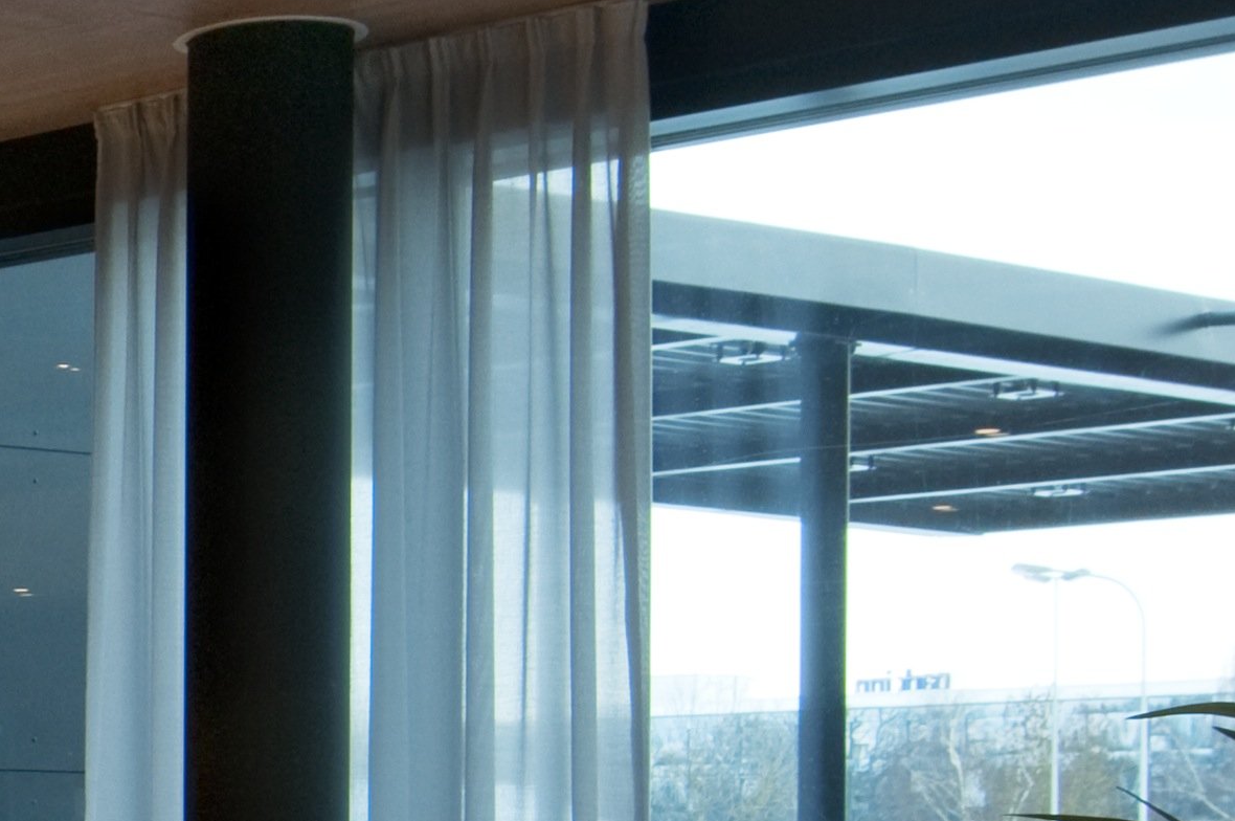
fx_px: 3735
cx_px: -940
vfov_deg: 12.2
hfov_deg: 16.1
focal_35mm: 109
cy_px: 1021
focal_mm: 20
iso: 200
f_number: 11
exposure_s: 1/8
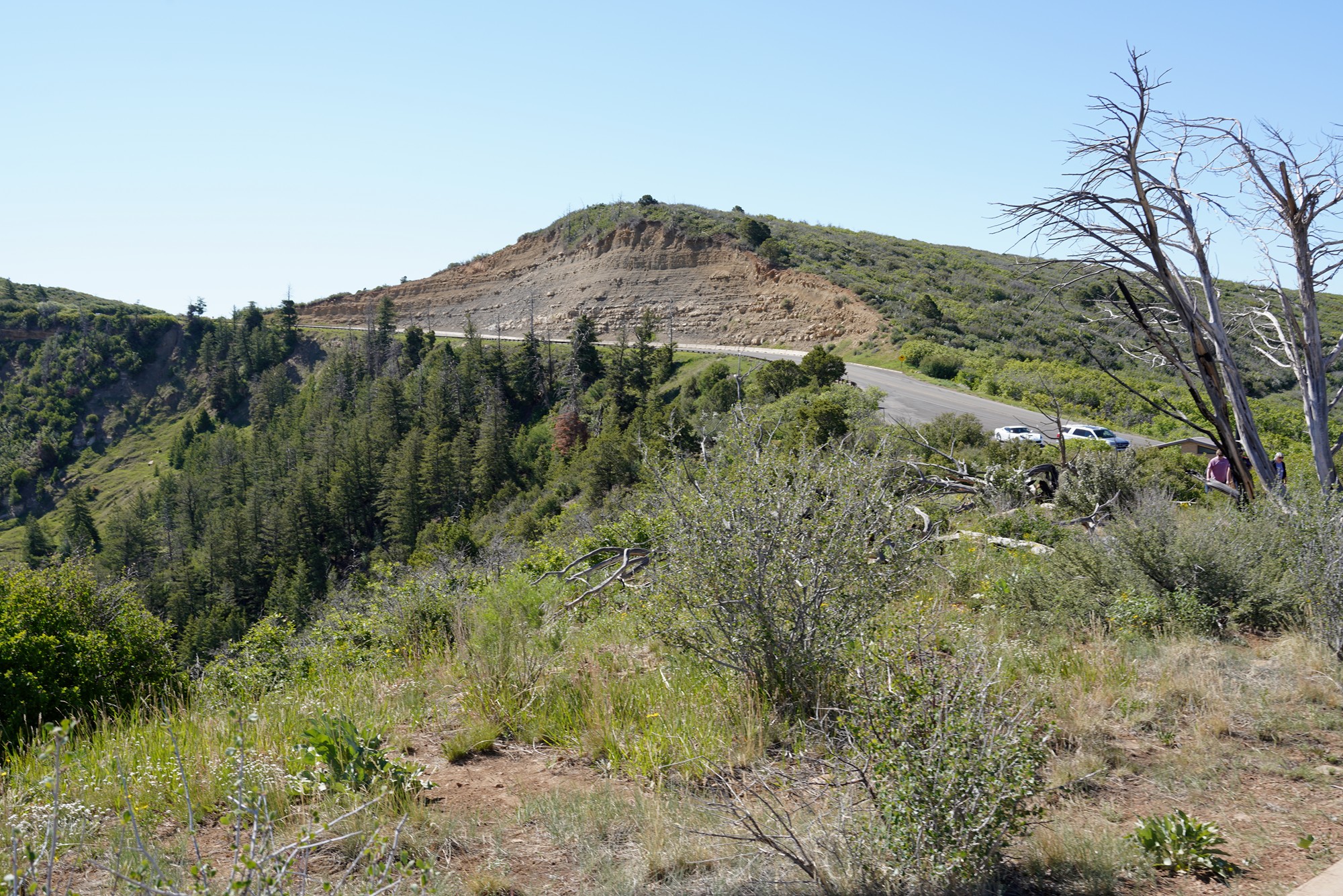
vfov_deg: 35.1
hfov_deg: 50.7
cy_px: 448
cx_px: 672
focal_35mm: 38
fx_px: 1418
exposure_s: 1/100
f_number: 10
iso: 100
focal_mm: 38
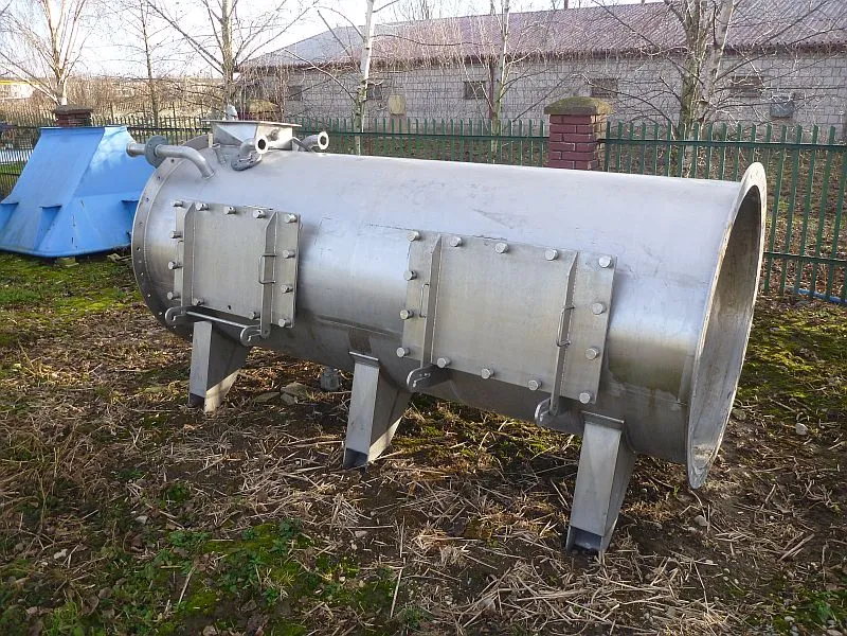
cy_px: 318
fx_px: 685
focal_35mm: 28
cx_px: 424
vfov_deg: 49.7
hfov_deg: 63.4
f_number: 3.3
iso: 100
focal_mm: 4.9
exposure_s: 1/80
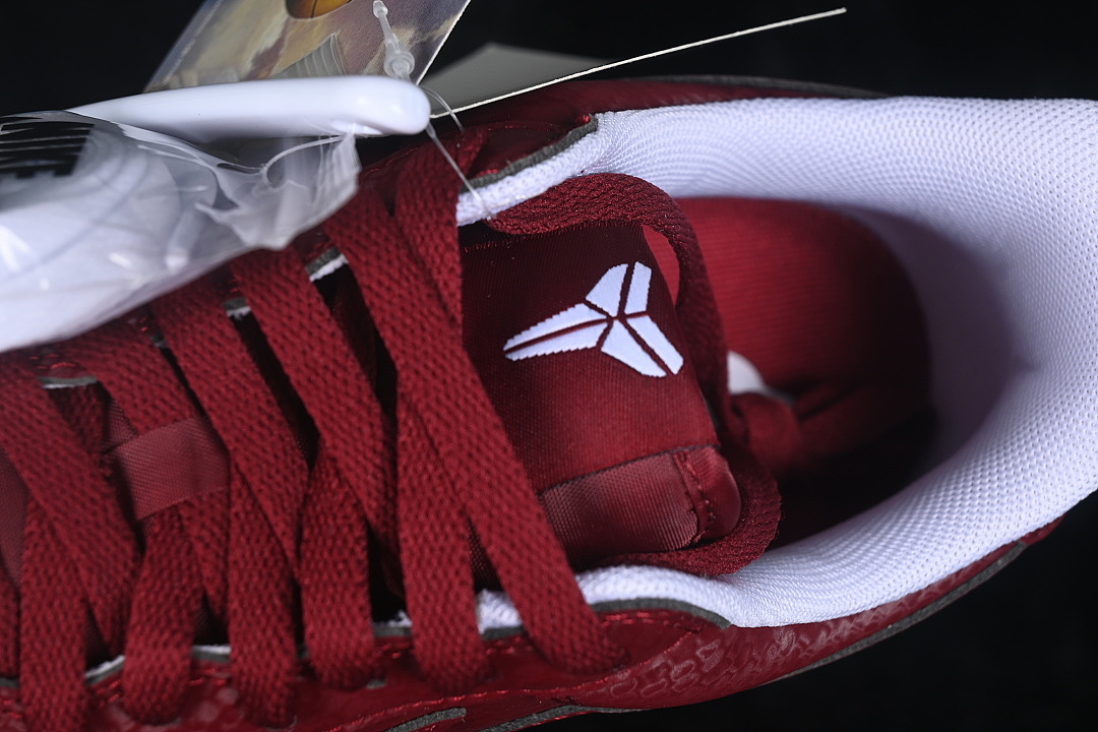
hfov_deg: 27.0
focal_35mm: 75
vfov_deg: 18.2
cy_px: 366
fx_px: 2287
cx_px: 549
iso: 160
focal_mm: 50
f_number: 7.1
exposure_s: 1/60
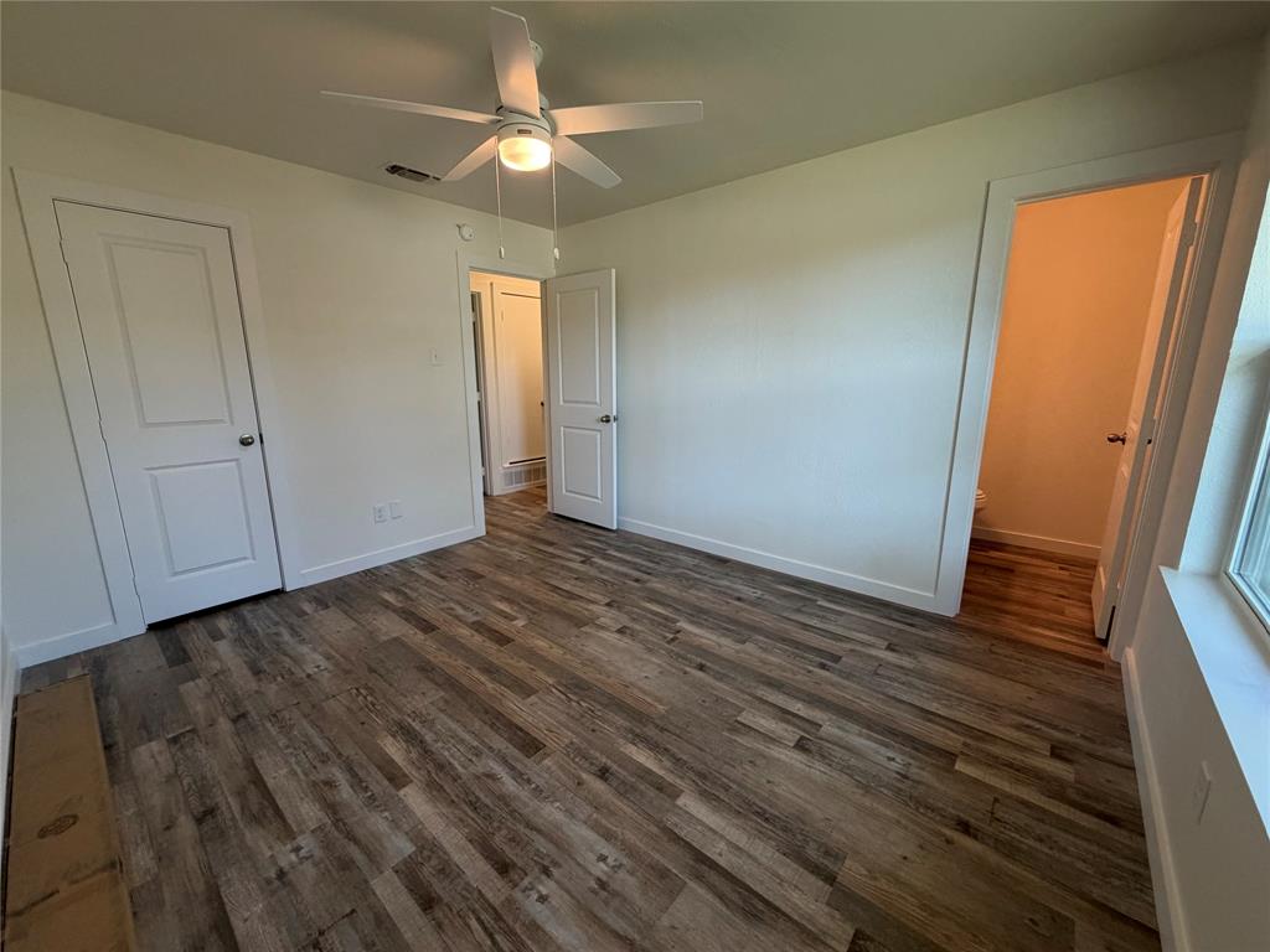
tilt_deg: -11.5
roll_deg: +0.4
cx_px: 635
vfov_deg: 85.7
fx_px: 514
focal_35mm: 14
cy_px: 476
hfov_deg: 102.1
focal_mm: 2.22
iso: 200
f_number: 2.2
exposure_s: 1/120
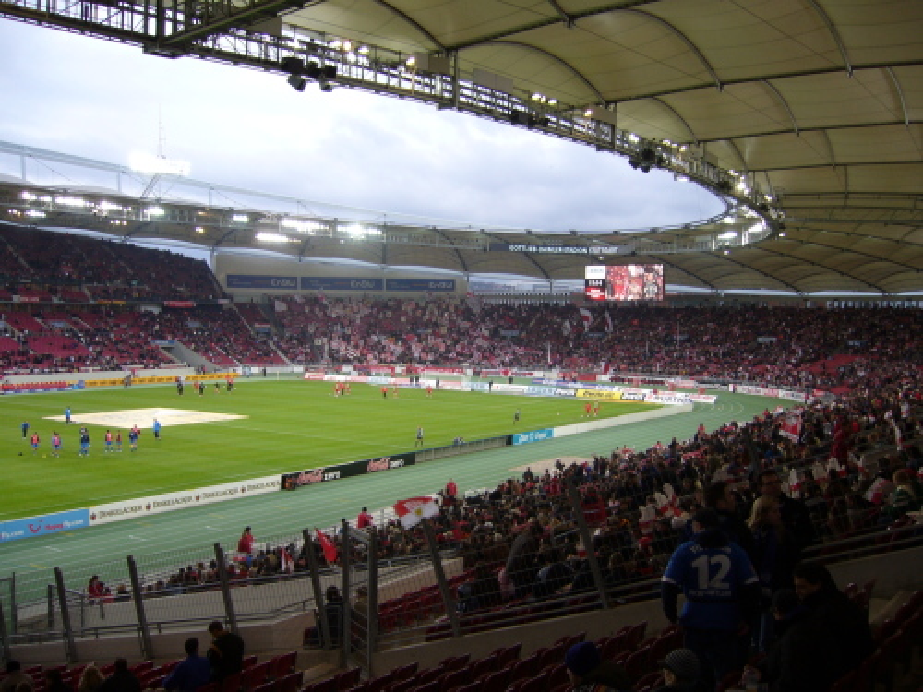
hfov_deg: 52.6
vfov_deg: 40.7
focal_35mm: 35
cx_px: 462
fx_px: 933
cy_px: 346
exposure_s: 1/50
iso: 80
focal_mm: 5.8
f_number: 2.8
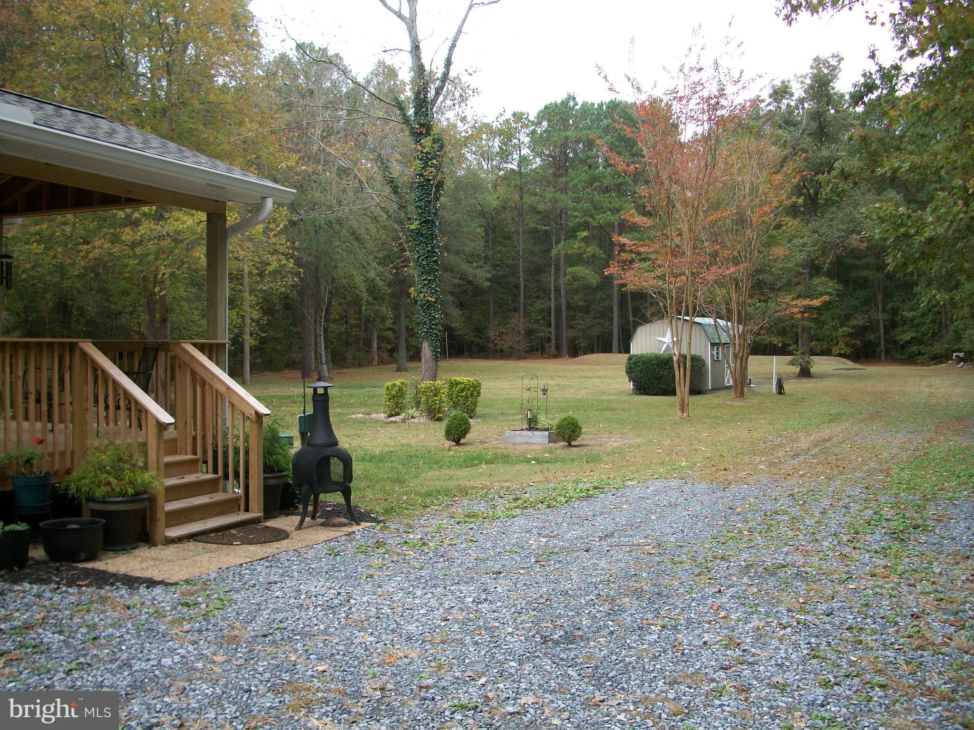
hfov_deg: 52.6
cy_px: 365
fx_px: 985
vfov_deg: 40.7
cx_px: 487
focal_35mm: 35
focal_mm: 6.3
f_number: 3.1
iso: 80
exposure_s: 1/200
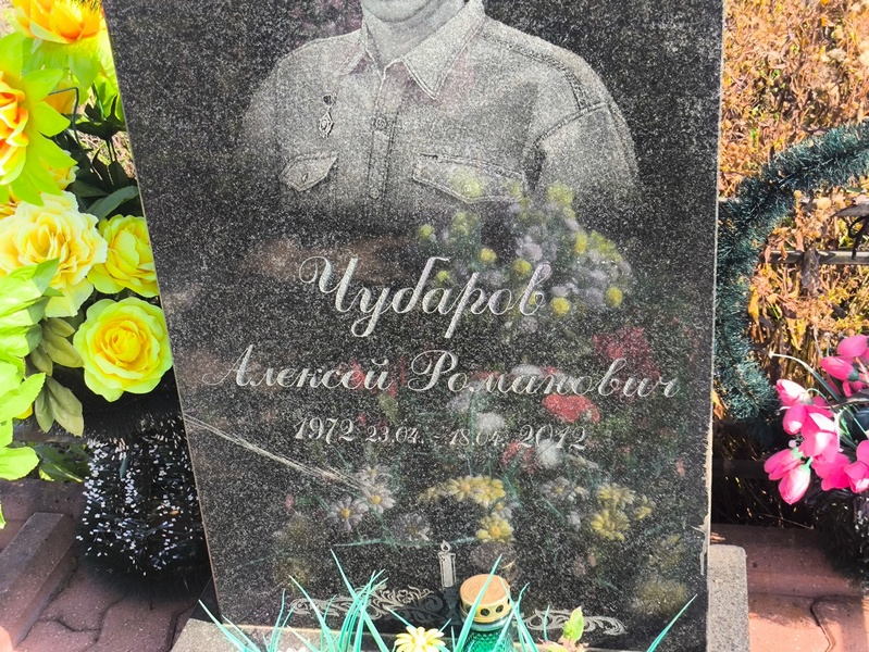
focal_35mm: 50
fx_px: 1256
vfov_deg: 29.1
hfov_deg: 38.2
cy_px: 326
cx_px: 434
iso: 50
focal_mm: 4.71
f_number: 1.7
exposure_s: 1/444
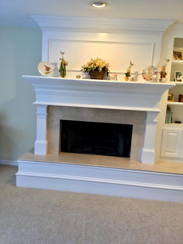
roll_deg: -2.4
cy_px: 122
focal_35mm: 31
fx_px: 219
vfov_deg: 58.4
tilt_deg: -8.1
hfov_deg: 45.4
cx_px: 92
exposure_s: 1/20
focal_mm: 3.3
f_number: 2.4
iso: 200
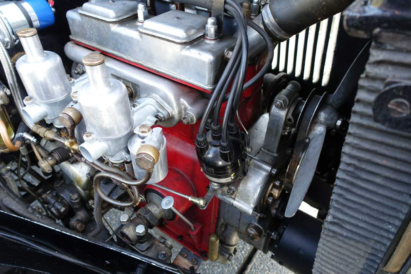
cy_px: 137
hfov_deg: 73.7
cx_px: 206
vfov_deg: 53.1
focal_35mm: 24
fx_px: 274
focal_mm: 8.85
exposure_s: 1/60
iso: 125
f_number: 2.8
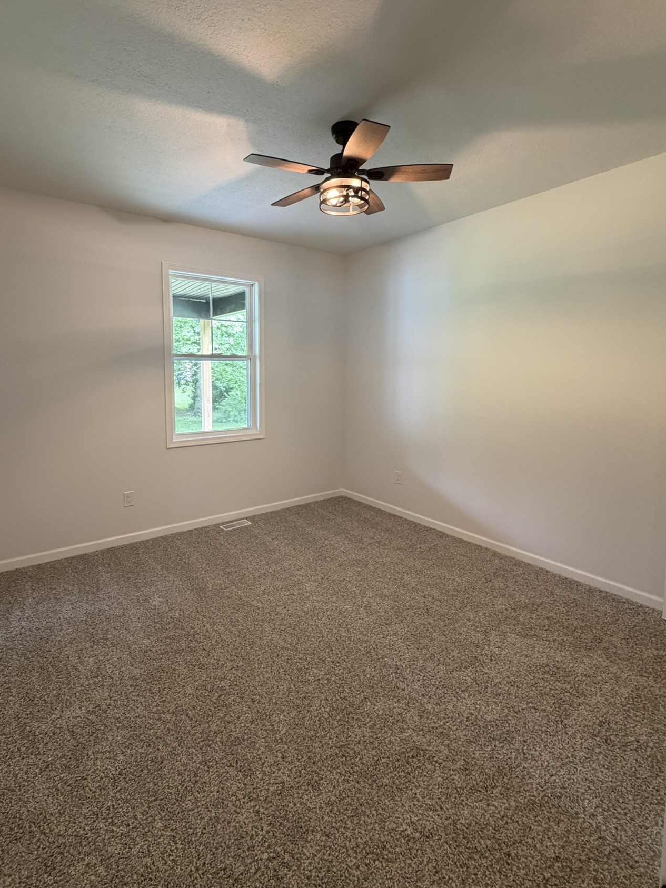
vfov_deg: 90.9
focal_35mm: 17
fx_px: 436
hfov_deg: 74.6
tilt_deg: -5.7
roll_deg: -0.8
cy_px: 413
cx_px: 303
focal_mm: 2.22
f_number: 2.2
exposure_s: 1/60
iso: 250
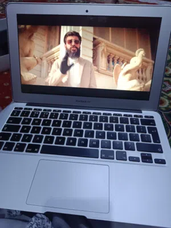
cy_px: 114
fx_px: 158
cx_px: 86
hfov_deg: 56.8
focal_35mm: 24
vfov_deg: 71.6
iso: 603
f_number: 1.88
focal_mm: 5.59
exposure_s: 1/50.1
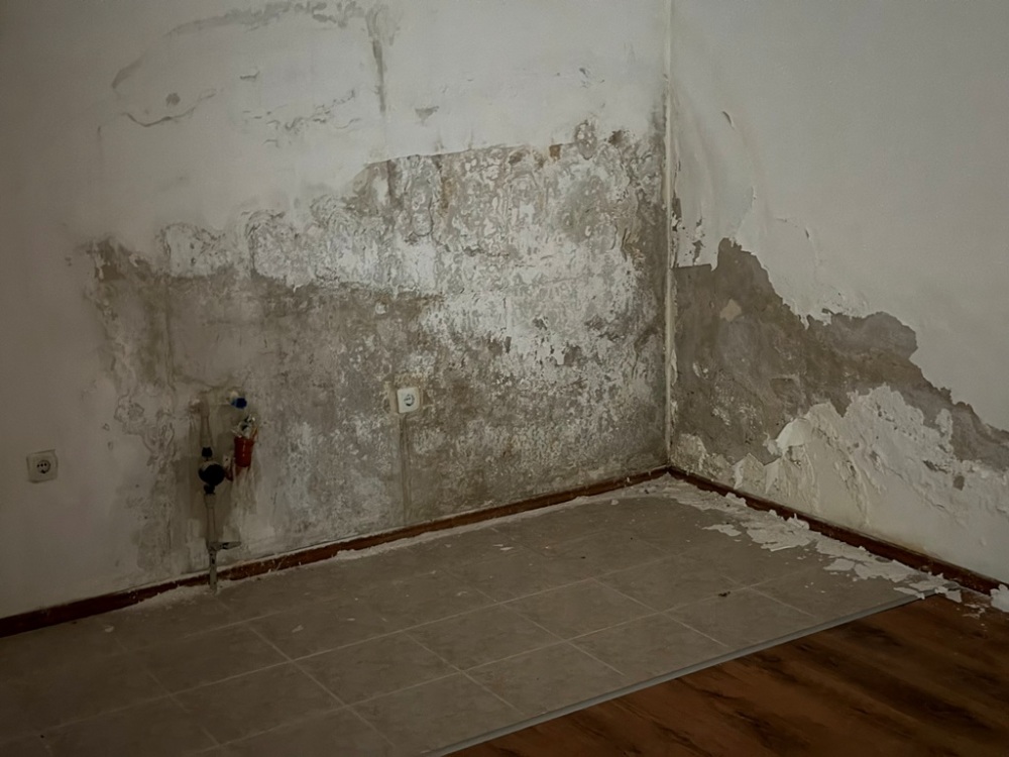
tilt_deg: -13.0
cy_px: 378
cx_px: 504
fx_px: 1399
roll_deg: +1.9
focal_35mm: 48
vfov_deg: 30.3
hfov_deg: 39.7
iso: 640
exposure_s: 1/2
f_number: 1.78
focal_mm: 6.76
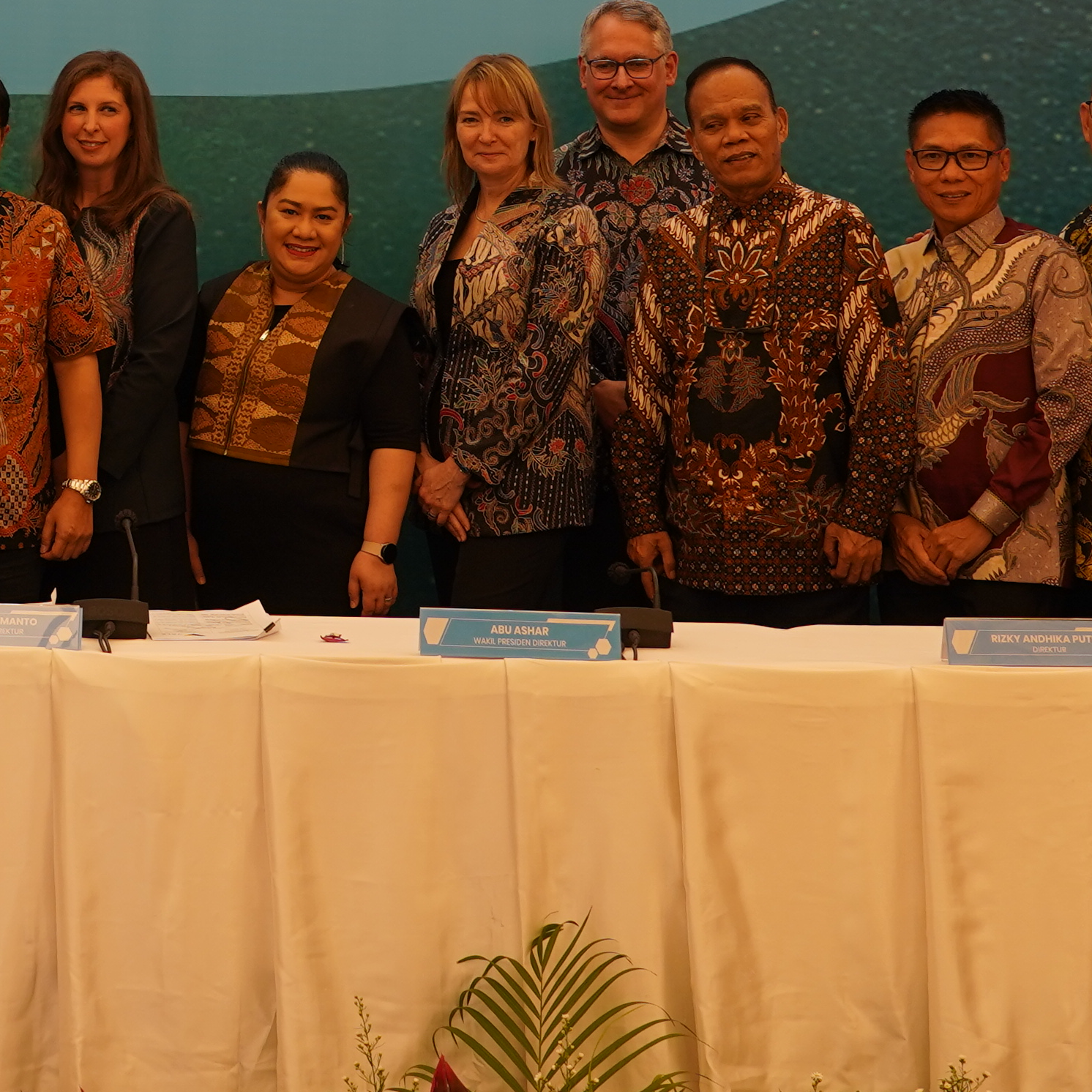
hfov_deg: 20.3
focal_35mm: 82
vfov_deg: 20.5
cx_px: -51
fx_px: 2927
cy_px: 24
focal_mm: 24
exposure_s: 1/60
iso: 320
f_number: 4
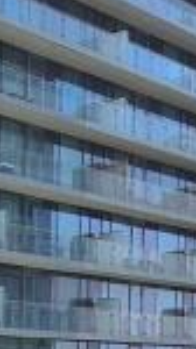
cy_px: 391
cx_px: 54
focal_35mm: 97
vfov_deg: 20.9
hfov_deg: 12.4
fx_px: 899
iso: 50
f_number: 2.2
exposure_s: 1/2671
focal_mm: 2.2
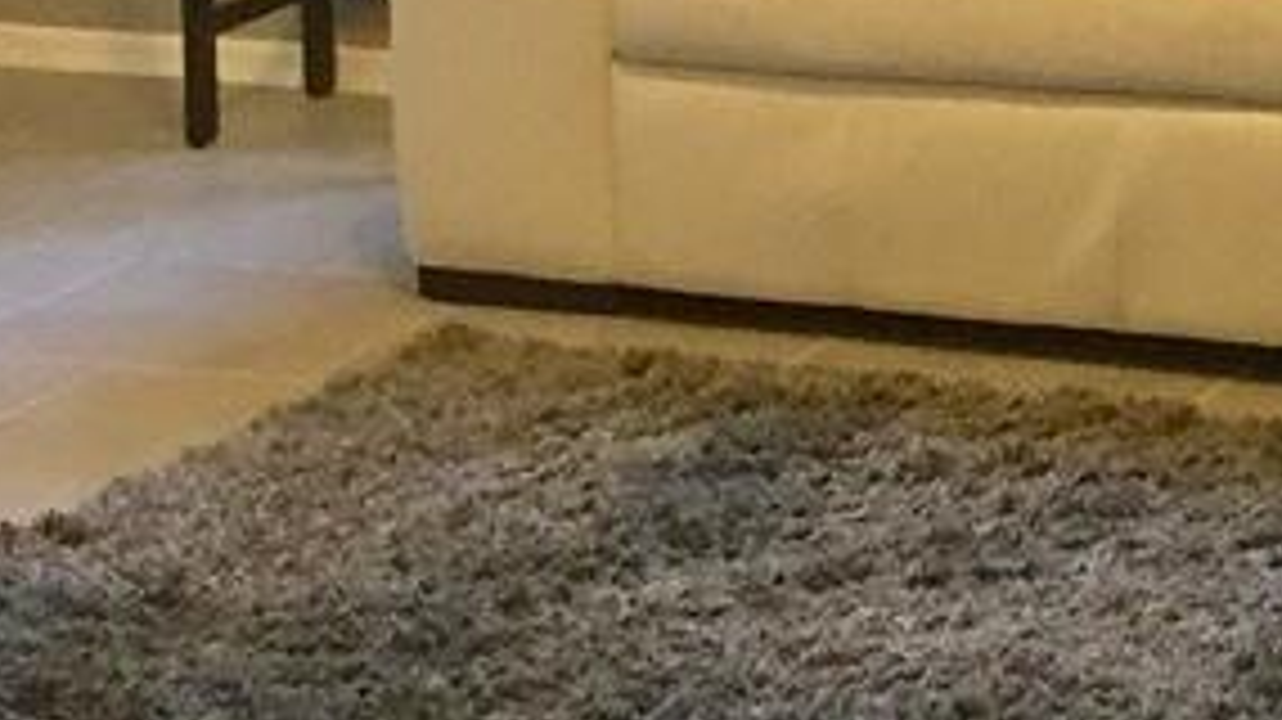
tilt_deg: -20.1
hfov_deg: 11.9
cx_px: 756
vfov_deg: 6.6
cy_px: 1030
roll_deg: +1.2
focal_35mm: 181
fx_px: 6150
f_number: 2.2
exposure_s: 1/30
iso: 100
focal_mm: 4.15
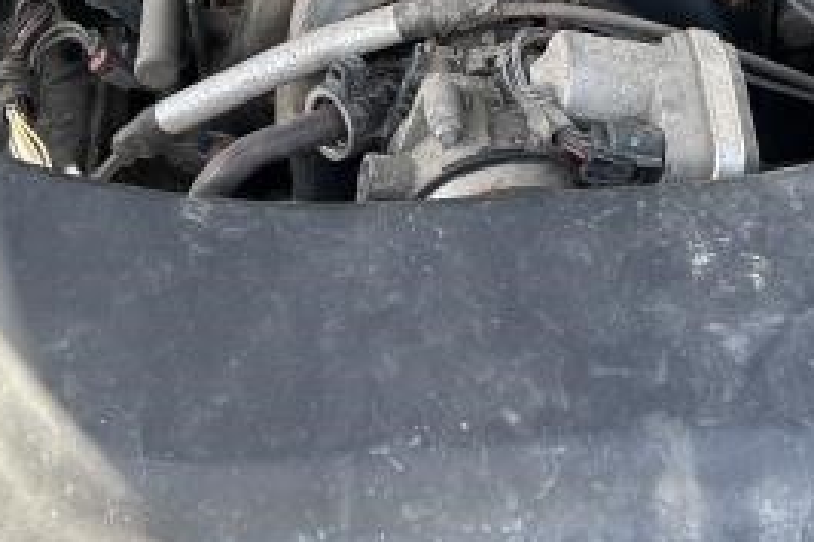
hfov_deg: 24.9
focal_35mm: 81
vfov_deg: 16.7
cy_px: 73
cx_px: 540
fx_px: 1831
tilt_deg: -47.3
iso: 50
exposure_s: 1/251
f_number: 1.5
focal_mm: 5.7
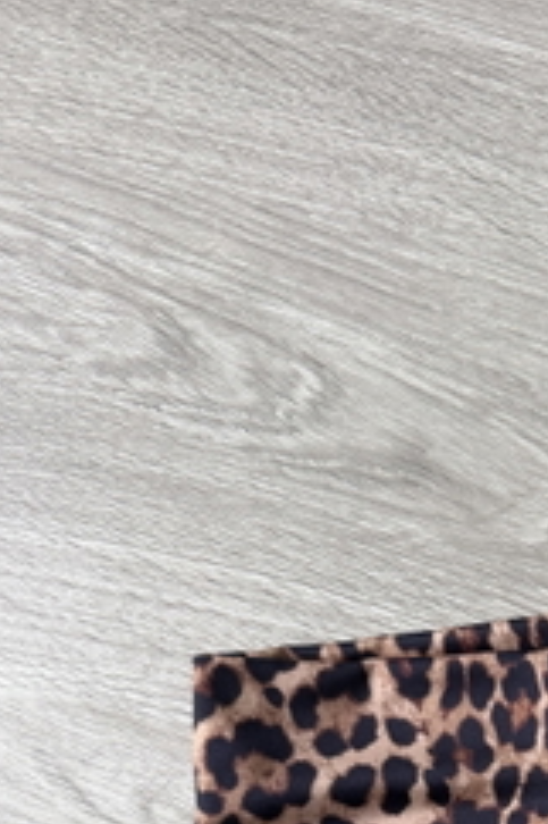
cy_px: 853
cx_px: 664
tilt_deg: -82.9
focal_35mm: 55
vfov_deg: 32.8
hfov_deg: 22.6
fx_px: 1258
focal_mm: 6.76
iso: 125
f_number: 1.78
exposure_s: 1/100
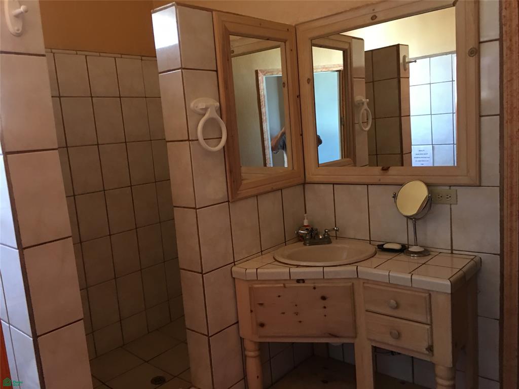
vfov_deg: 48.2
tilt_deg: -6.1
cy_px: 194
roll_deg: +4.4
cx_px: 260
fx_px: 435
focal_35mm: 29
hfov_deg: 61.7
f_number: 2.2
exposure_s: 1/10
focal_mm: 4.15
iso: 100
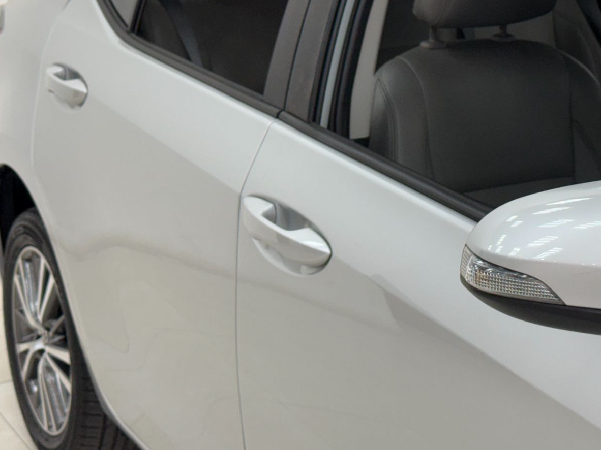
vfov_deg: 18.8
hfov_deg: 24.8
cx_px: 427
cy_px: 140
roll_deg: +0.9
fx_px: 1354
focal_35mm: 78
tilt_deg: -12.1
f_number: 1.78
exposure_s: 1/120
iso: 100
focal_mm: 6.76
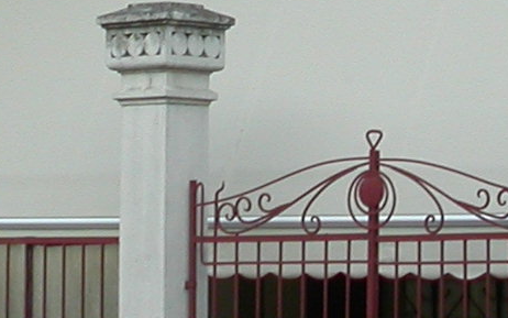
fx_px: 3102
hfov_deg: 9.4
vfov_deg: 5.7
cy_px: -382
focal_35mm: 224
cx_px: 249
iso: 100
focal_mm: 8.9
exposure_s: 1/125
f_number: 4.9
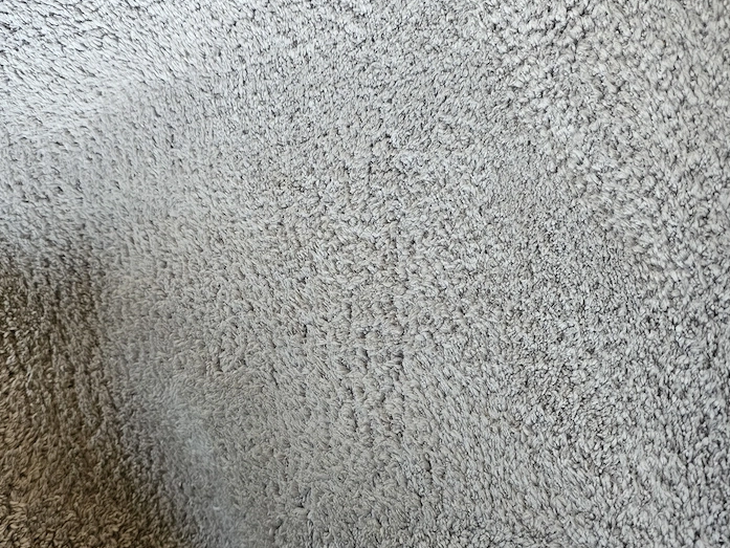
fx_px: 696
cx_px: 323
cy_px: 314
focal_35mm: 33
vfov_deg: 42.8
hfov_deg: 55.2
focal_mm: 6.3
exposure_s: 1/100
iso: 640
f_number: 1.7
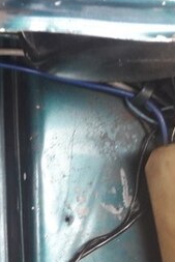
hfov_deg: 15.1
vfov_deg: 26.6
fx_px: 553
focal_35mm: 76
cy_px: 125
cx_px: -156
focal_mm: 3.7
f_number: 1.9
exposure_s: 1/33
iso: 80
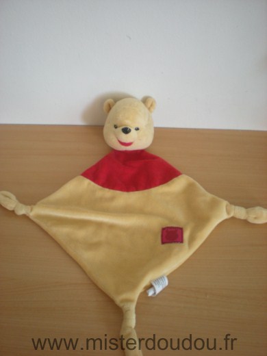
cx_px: 134
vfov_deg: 49.0
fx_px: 391
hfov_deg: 37.7
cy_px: 178
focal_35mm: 38
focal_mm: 6.3
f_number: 3.1
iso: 200
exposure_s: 1/19.6
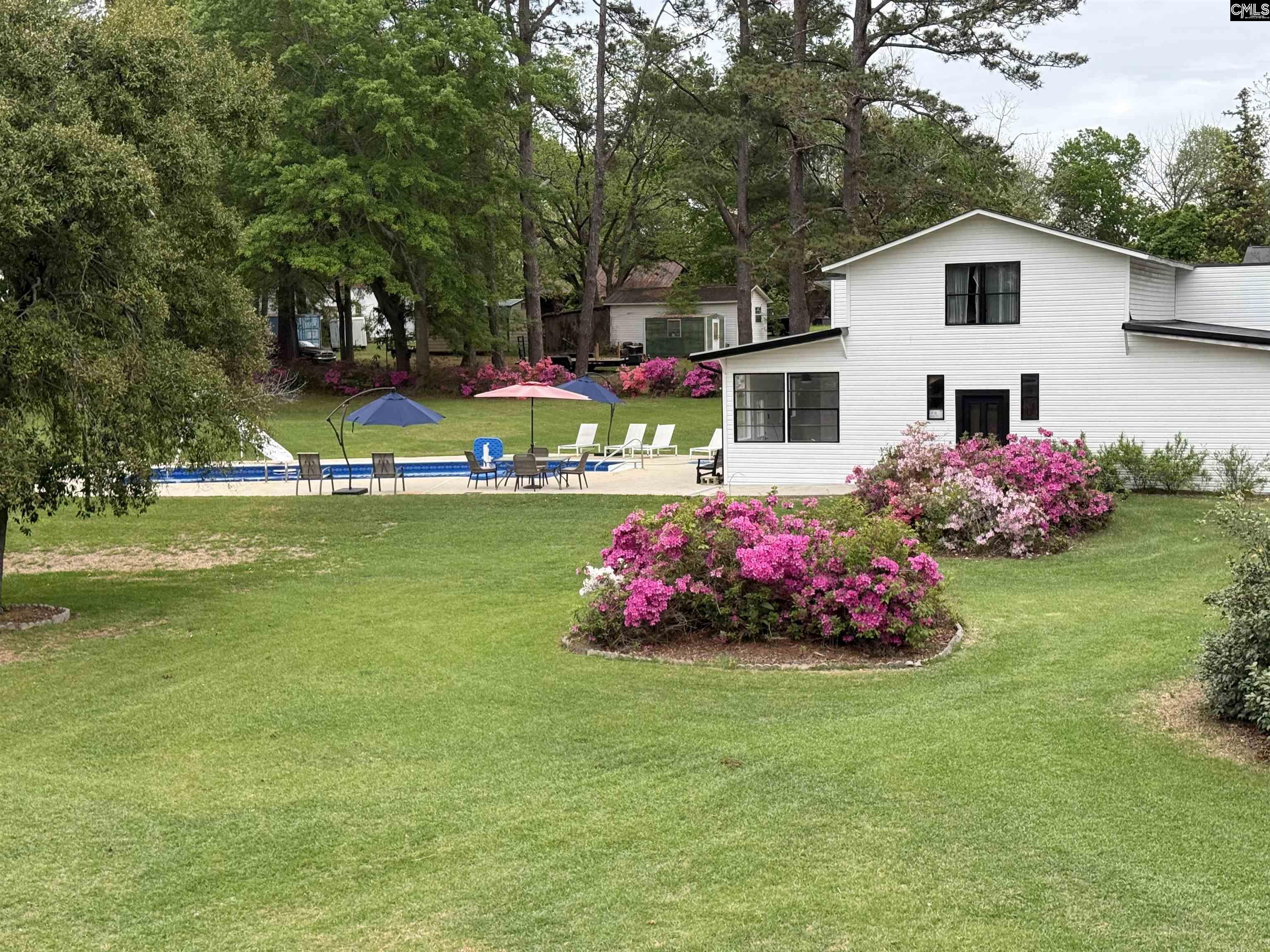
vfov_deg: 30.3
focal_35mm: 48
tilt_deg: -4.0
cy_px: 476
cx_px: 635
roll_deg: +1.2
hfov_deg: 39.7
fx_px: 1761
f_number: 1.78
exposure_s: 1/60
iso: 200
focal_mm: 6.76
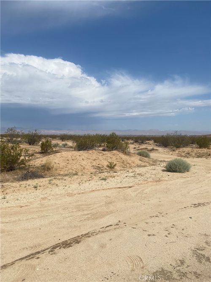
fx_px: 211
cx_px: 106
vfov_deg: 67.3
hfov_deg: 53.0
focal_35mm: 26
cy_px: 141
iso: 32
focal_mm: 4.25
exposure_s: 1/7692
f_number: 1.8
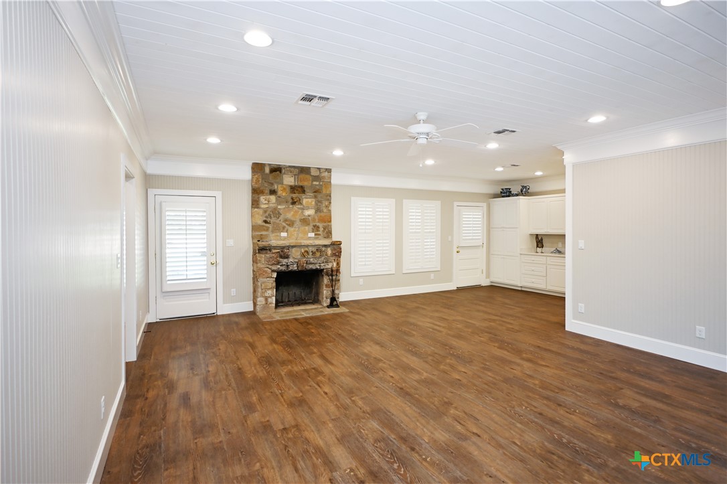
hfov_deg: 90.0
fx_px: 363
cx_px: 364
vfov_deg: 67.3
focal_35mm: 18
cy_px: 242
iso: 100
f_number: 3.5
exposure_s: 1/20
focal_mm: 12
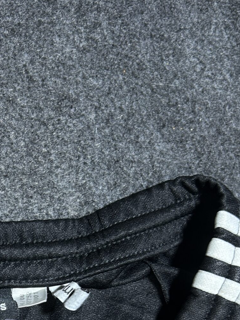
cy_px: 345
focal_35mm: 66
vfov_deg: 27.1
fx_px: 610
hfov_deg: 21.5
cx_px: 3
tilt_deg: -61.7
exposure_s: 1/50
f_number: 1.5
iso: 80
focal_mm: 5.7
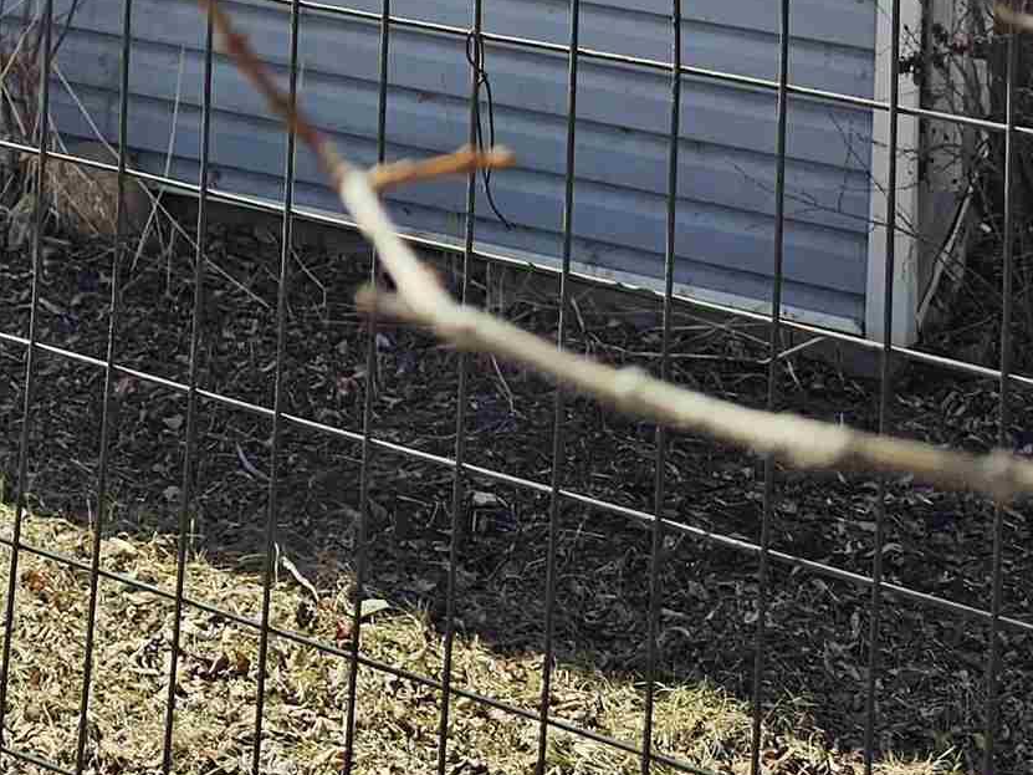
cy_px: -583
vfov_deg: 15.2
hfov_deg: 22.6
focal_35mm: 85
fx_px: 2536
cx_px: 158
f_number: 1.7
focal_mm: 6.3
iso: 16
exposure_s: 1/544
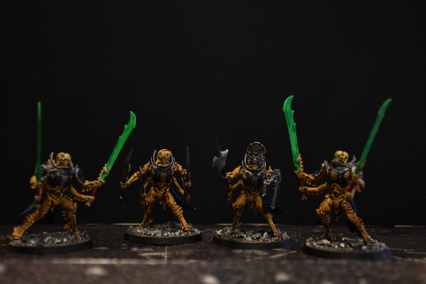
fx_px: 746
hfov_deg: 31.9
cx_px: 213
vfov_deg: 21.6
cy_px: 142
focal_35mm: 63
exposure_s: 1/200
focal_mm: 42
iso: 2000
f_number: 4.5
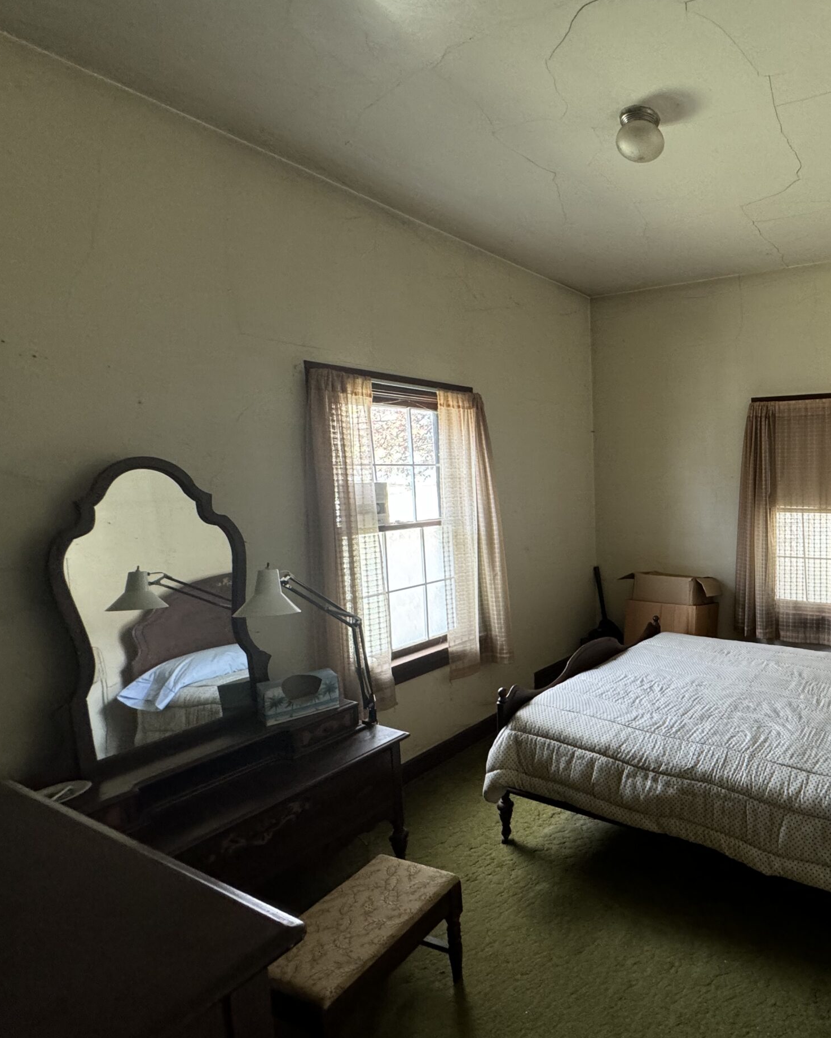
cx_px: 697
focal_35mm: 19
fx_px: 584
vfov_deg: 83.3
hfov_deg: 62.9
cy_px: 519
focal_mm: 2.22
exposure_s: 1/99
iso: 250
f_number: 2.2
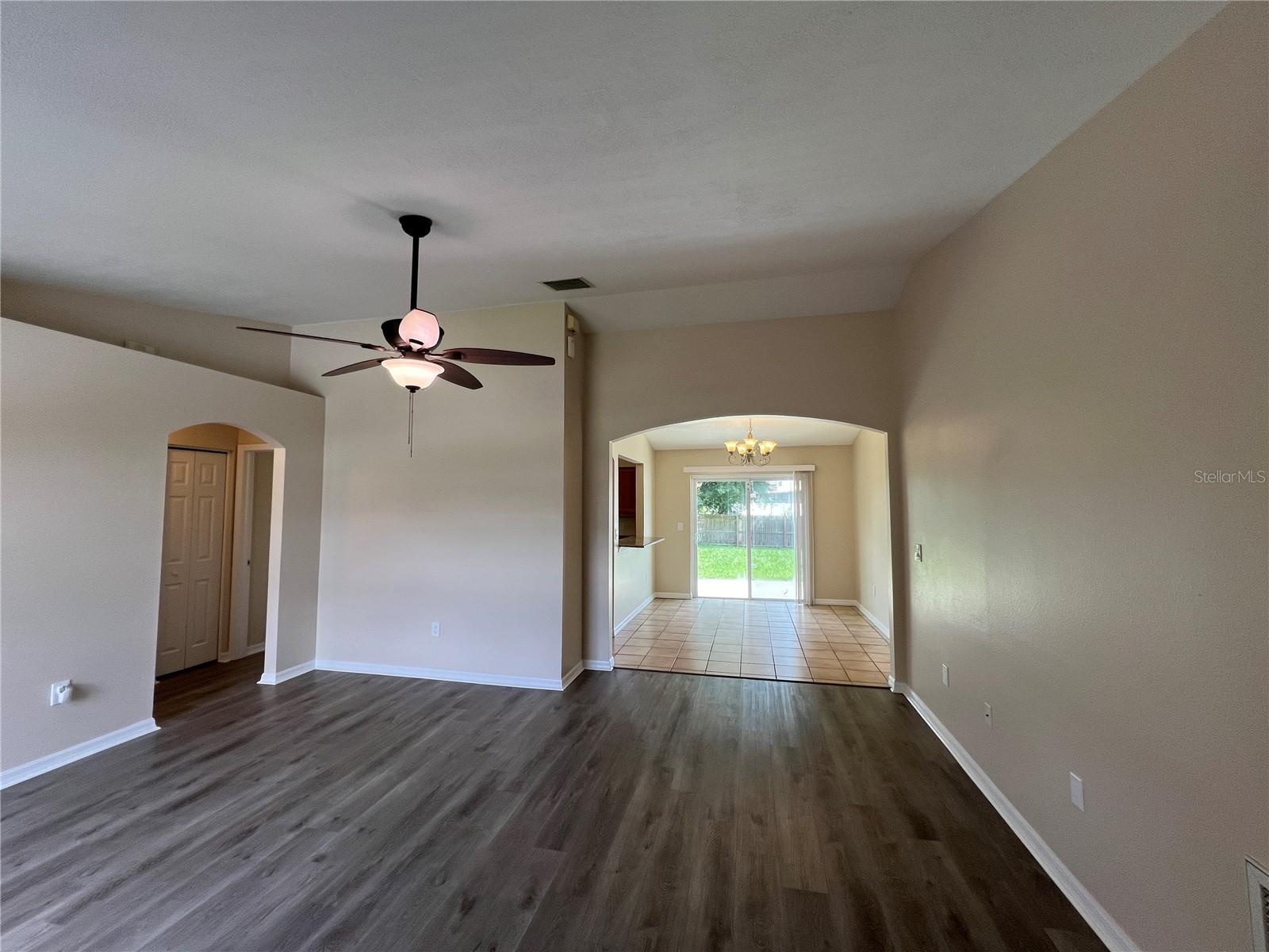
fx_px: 477
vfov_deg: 89.9
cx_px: 634
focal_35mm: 13
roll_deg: +0.1
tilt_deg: +2.2
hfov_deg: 106.2
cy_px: 476
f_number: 1.8
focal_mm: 1.57
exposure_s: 1/120
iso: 100
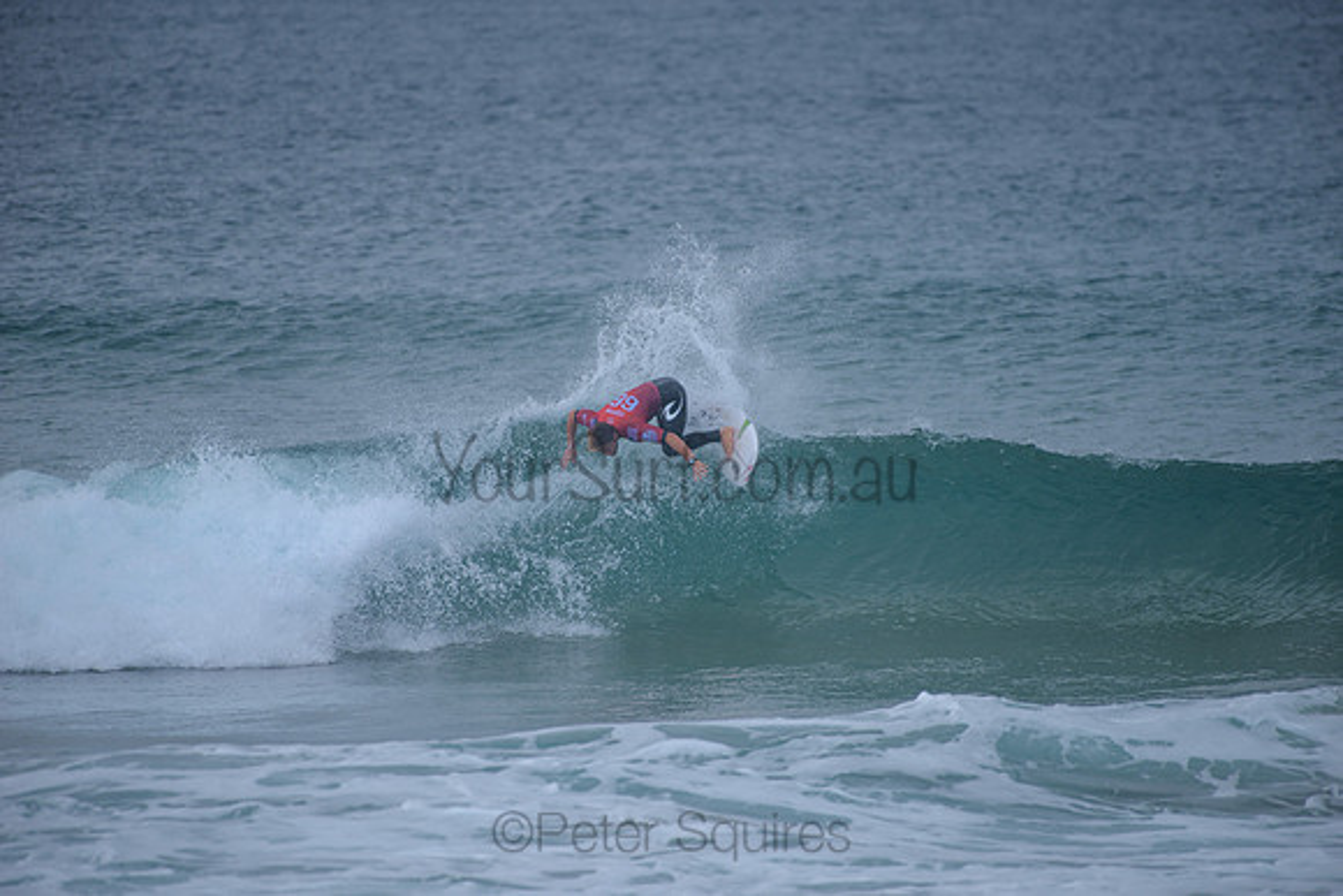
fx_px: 18656
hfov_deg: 4.1
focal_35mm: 500
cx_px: 672
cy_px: 448
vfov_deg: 2.8
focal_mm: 500
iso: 140
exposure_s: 1/800
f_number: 5.6
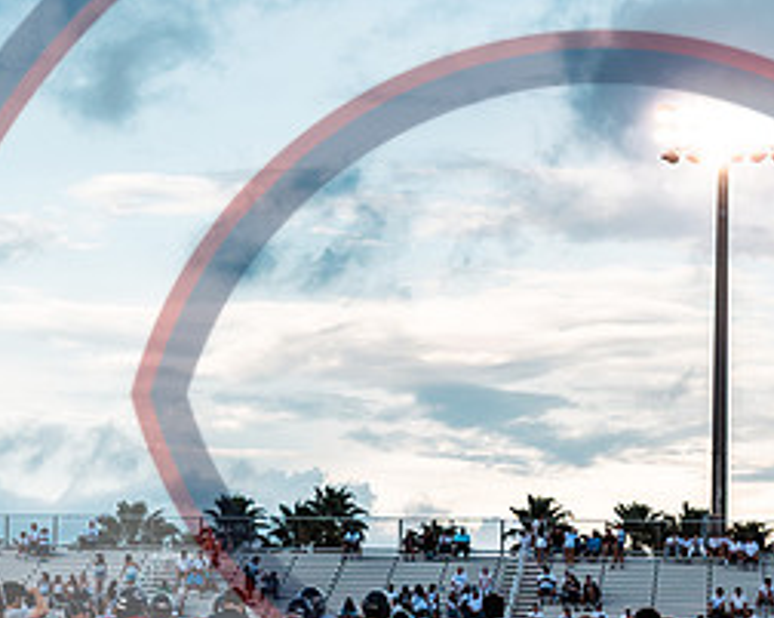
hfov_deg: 15.7
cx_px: 154
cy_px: 517
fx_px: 2791
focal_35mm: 122
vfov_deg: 12.6
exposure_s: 1/200
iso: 64
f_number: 4
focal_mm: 33.5
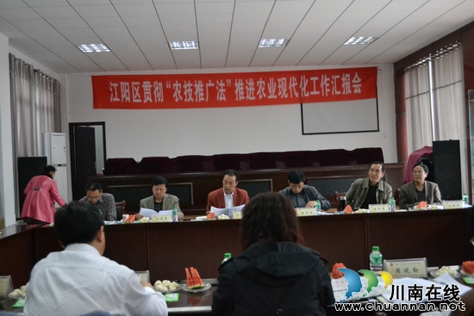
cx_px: 237
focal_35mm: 36
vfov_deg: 36.9
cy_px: 158
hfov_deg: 53.1
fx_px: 474
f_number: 4
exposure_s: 1/125
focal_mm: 24
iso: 3200
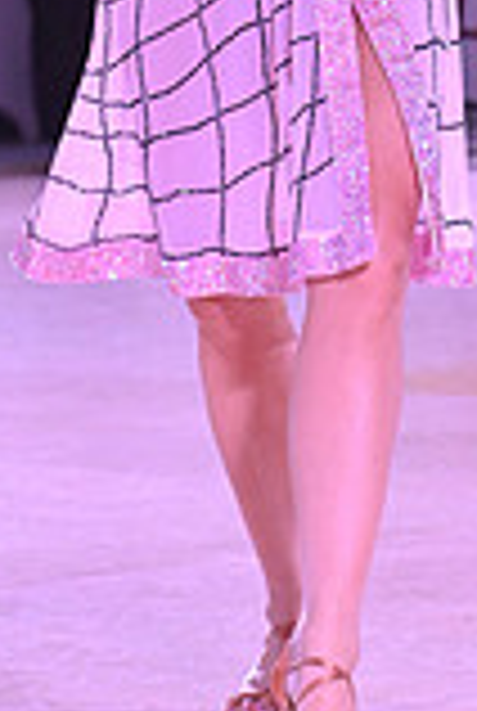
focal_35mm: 403
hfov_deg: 3.4
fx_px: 7974
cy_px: -207
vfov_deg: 5.1
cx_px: 740
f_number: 6.3
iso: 5000
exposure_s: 1/400
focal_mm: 110
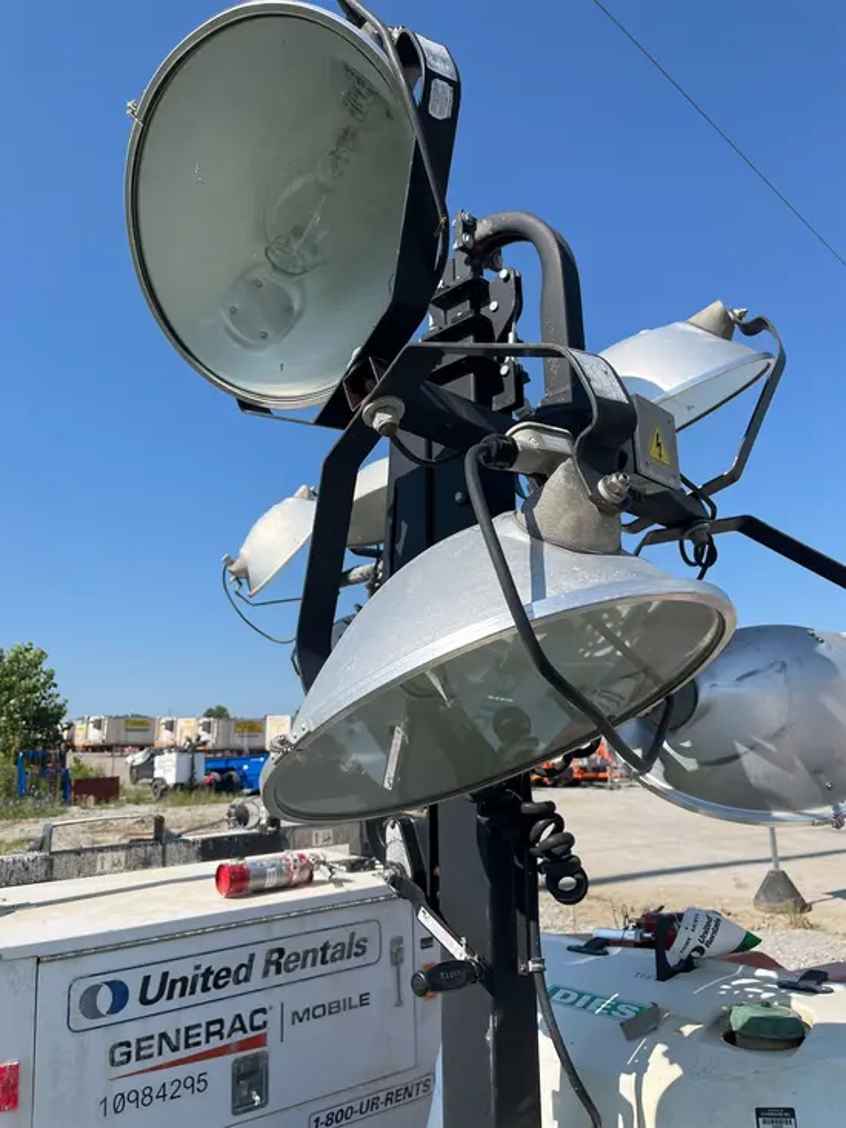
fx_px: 847
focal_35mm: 26
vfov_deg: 67.3
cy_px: 564
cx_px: 423
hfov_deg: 53.1
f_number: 1.6
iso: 50
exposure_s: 1/3876
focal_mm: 5.1
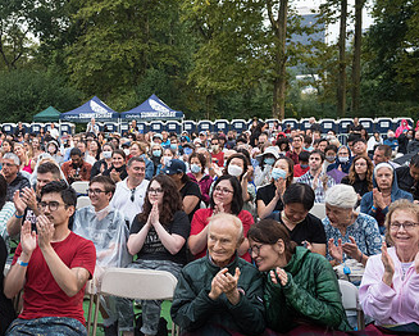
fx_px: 608
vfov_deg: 30.9
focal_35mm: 49
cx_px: 81
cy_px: 158
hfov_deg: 36.7
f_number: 4.5
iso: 1600
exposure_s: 1/320
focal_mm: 29
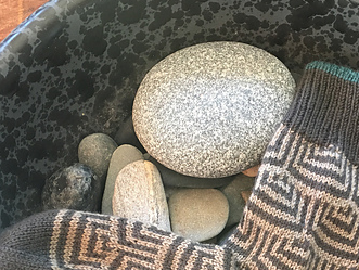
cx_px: 251
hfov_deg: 33.9
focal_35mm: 56
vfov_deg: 25.3
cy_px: 245
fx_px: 581
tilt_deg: -83.8
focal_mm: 4.15
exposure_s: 1/15
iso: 40
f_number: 2.2
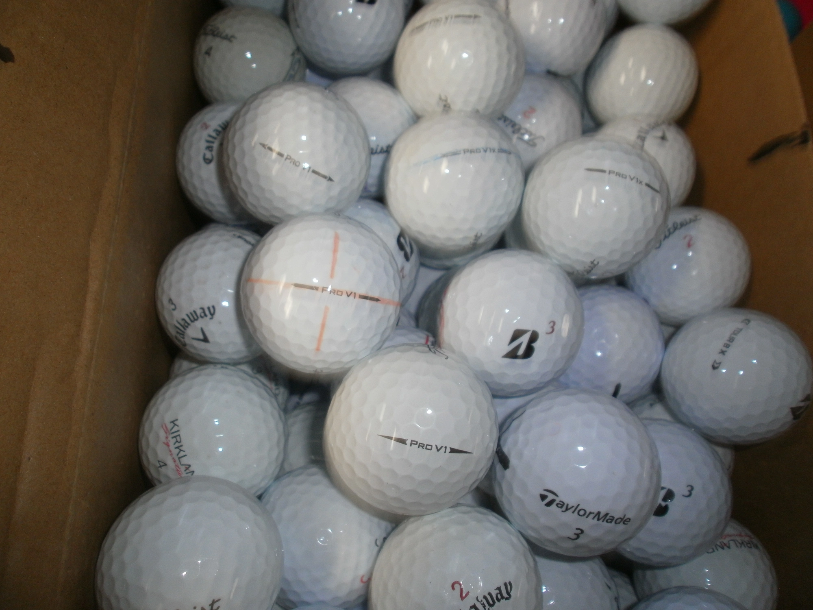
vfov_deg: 53.1
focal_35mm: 26
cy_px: 305
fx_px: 611
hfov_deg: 67.3
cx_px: 406
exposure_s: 1/25
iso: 125
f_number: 2.6
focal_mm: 4.65
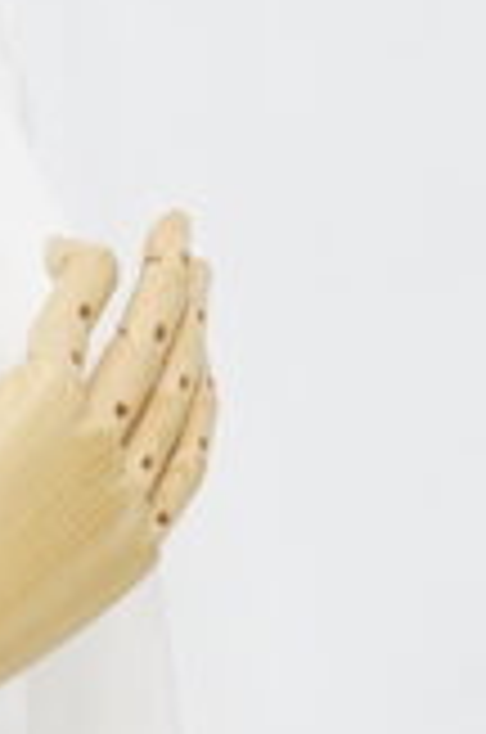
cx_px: -380
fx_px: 6406
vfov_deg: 6.5
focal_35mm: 315
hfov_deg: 4.3
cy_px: 1121
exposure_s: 1/6
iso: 640
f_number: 6.3
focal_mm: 50
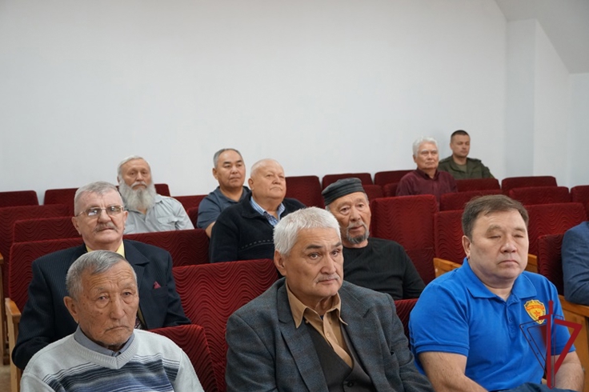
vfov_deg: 26.0
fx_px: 850
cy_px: 199
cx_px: 291
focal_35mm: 52
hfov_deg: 38.2
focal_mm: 34
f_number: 4.5
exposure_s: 1/160
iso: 2000
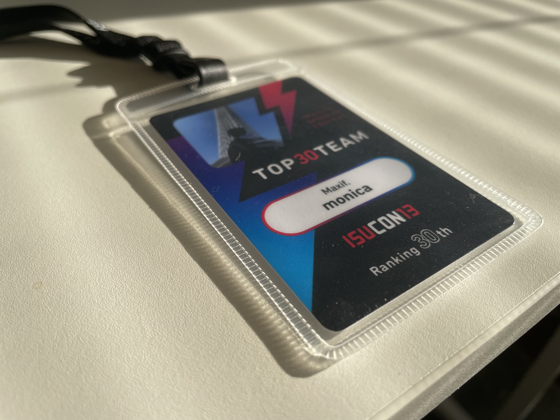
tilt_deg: -41.1
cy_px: 210
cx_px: 280
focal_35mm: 26
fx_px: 421
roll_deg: -0.9
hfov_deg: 67.3
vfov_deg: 53.1
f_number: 1.6
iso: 32
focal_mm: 4.2
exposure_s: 1/1043
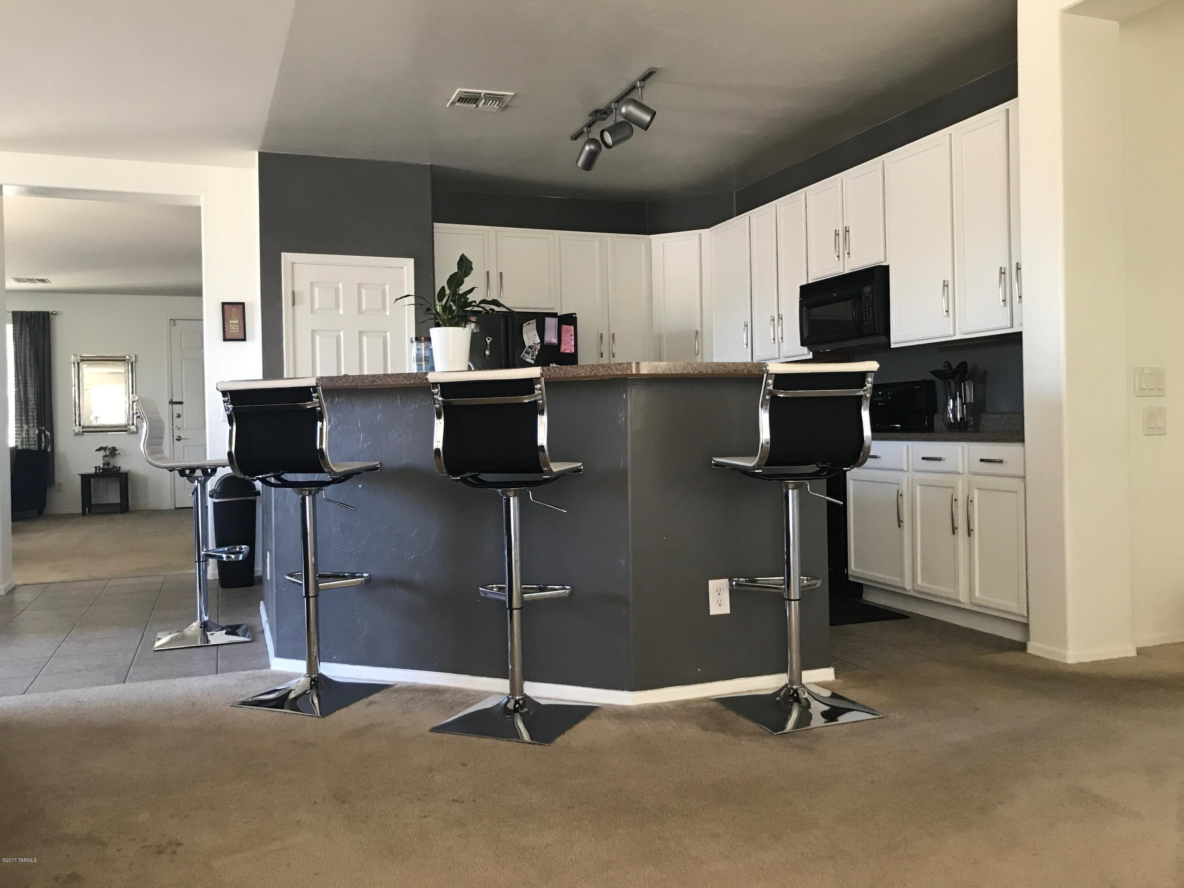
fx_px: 958
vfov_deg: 49.7
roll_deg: +1.1
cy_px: 444
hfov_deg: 63.4
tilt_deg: -0.4
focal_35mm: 28
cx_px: 592
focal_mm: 3.99
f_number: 1.8
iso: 50
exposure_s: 1/15
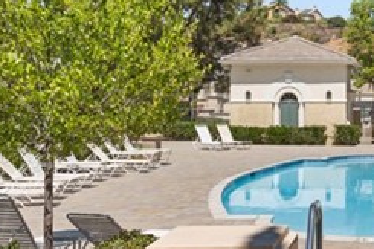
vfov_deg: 19.1
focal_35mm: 71
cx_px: 348
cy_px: 99
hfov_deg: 27.3
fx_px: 737
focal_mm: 17
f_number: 9
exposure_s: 1/50
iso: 80
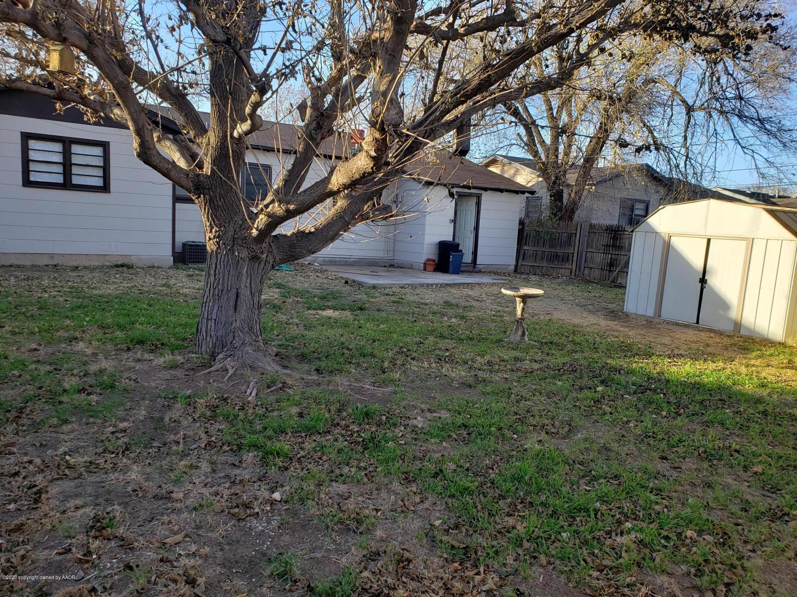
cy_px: 298
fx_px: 599
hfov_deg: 67.3
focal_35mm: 26
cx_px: 398
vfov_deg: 53.1
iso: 50
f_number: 2.4
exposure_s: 1/286
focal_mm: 4.3
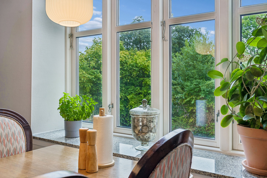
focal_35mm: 35
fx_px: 260
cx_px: 134
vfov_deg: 37.9
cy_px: 89
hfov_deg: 54.4
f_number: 8
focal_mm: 35
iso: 200
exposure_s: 1/50
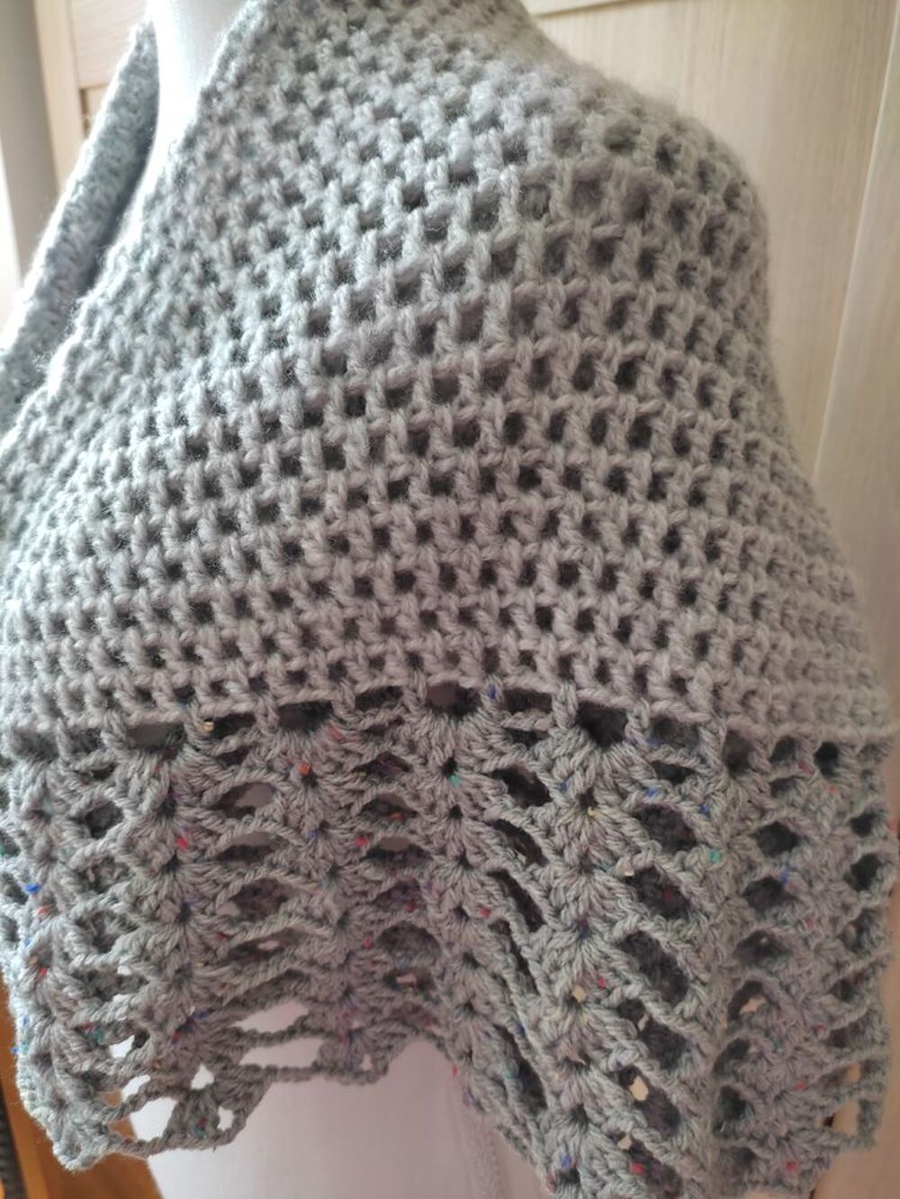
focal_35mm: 26
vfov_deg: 67.3
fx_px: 901
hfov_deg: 53.1
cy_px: 600
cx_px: 450
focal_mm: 4.74
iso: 104
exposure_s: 1/33
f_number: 1.79
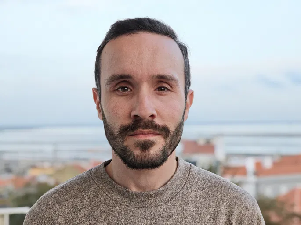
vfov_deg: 24.4
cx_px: 150
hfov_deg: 32.2
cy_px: 112
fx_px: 521
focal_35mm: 60
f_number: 2
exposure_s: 1/100
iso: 64
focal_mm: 9
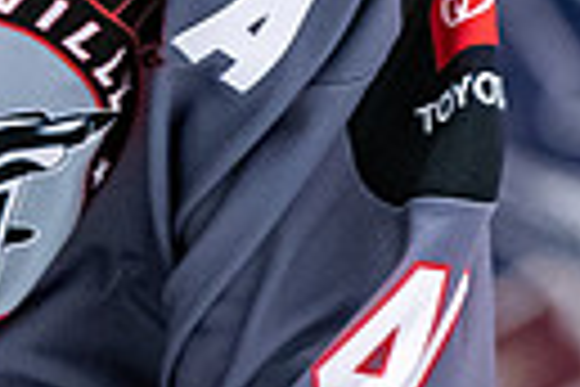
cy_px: -478
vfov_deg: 0.8
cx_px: 284
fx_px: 26968
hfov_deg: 1.2
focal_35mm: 1674
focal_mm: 200
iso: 2000
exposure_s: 1/800
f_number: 3.5
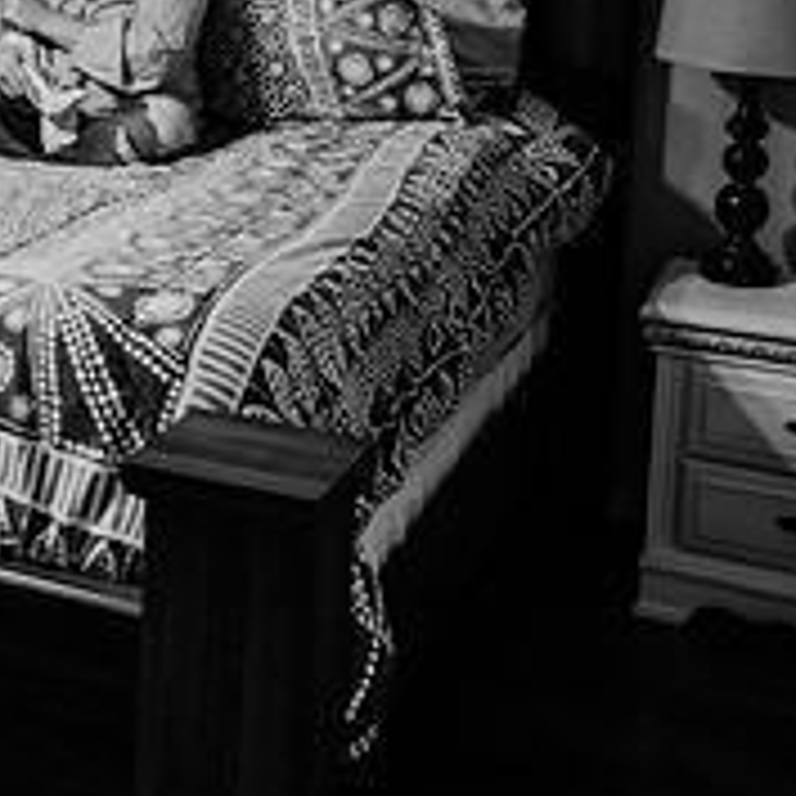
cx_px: -144
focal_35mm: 67
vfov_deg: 24.3
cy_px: -34
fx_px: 1743
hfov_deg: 23.6
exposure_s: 1/160
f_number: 2.2
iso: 800
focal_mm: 24
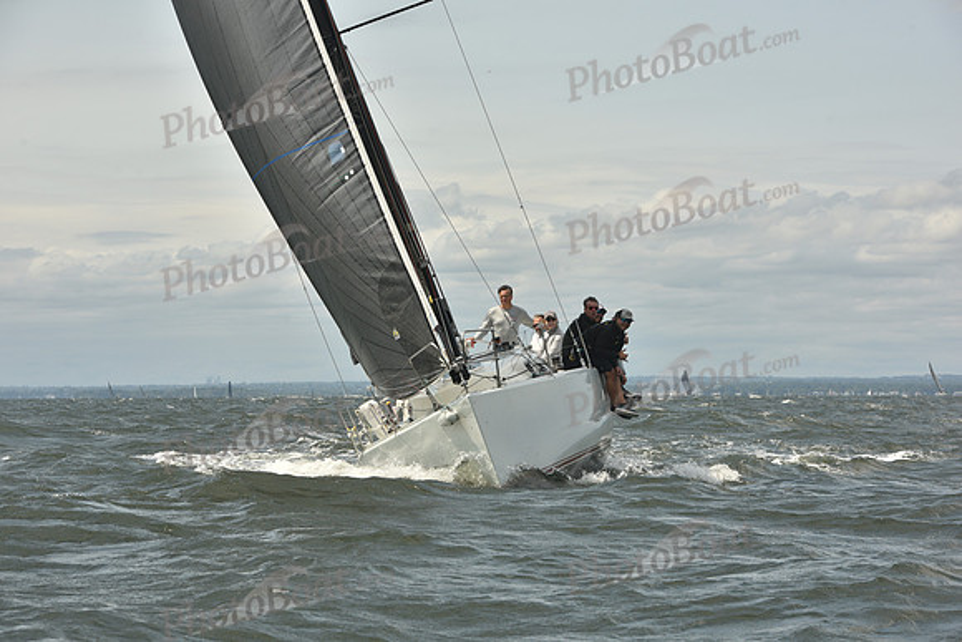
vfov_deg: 11.2
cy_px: 321
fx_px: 3261
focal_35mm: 122
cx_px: 481
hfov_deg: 16.8
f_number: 10
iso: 250
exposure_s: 1/800
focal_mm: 122
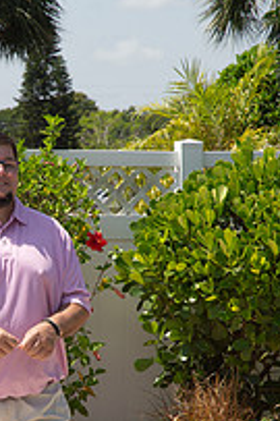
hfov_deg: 5.9
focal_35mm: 233
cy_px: 319
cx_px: 5
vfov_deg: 8.8
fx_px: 2723
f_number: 6.3
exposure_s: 1/640
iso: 100
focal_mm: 70
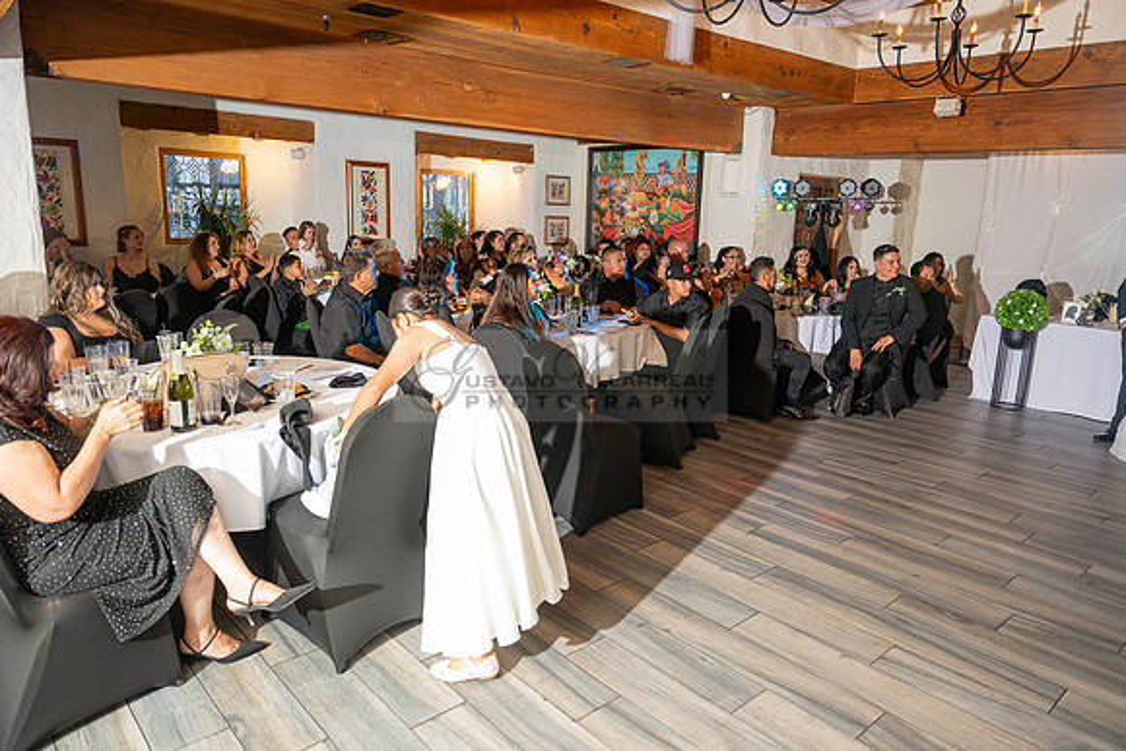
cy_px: 376
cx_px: 563
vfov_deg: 53.2
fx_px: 751
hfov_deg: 73.7
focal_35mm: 24
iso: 800
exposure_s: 1/125
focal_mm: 24
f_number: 2.8
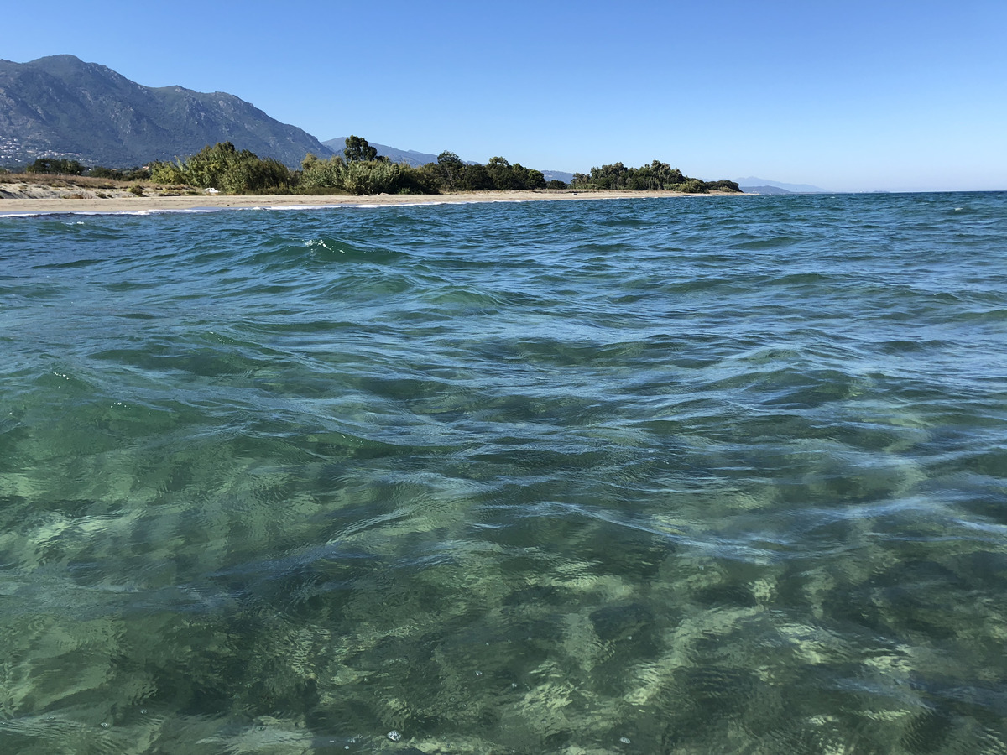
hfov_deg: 63.4
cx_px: 504
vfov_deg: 49.7
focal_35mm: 28
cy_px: 378
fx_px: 815
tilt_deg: -13.1
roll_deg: +0.1
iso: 20
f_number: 1.8
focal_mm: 4
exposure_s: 1/1499
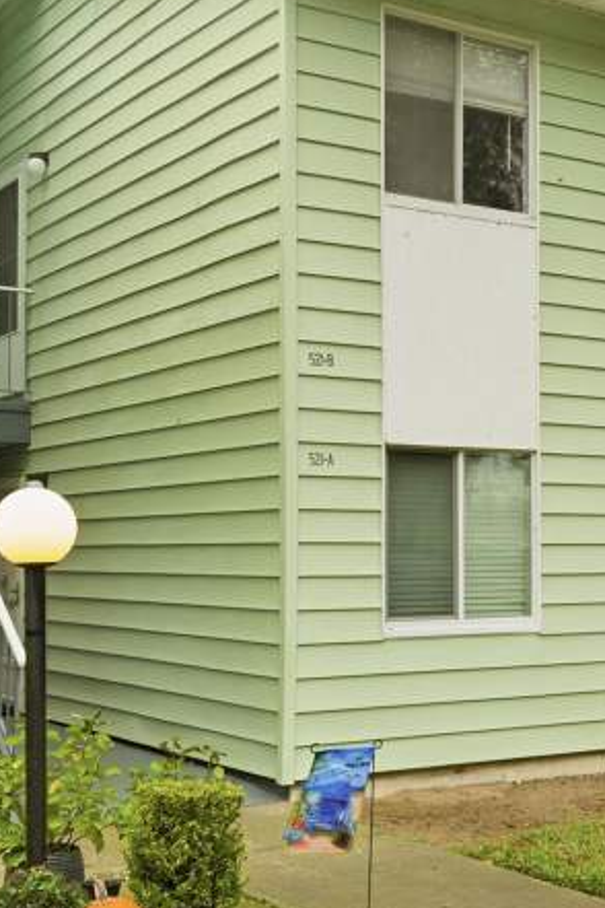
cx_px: 578
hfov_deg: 22.6
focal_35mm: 58
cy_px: 483
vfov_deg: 34.5
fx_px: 1462
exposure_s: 1/160
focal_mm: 32
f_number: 4
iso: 800
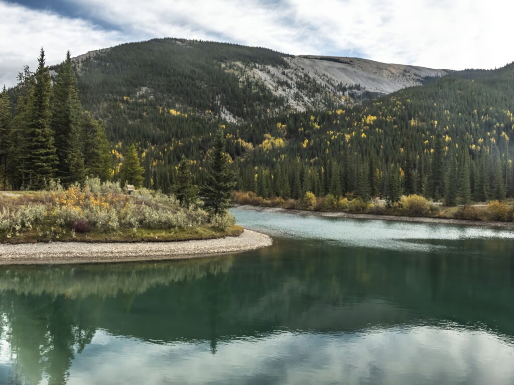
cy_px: 192
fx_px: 594
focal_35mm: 40
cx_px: 257
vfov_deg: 36.0
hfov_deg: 46.8
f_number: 4
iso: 100
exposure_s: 1/40
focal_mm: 7.1
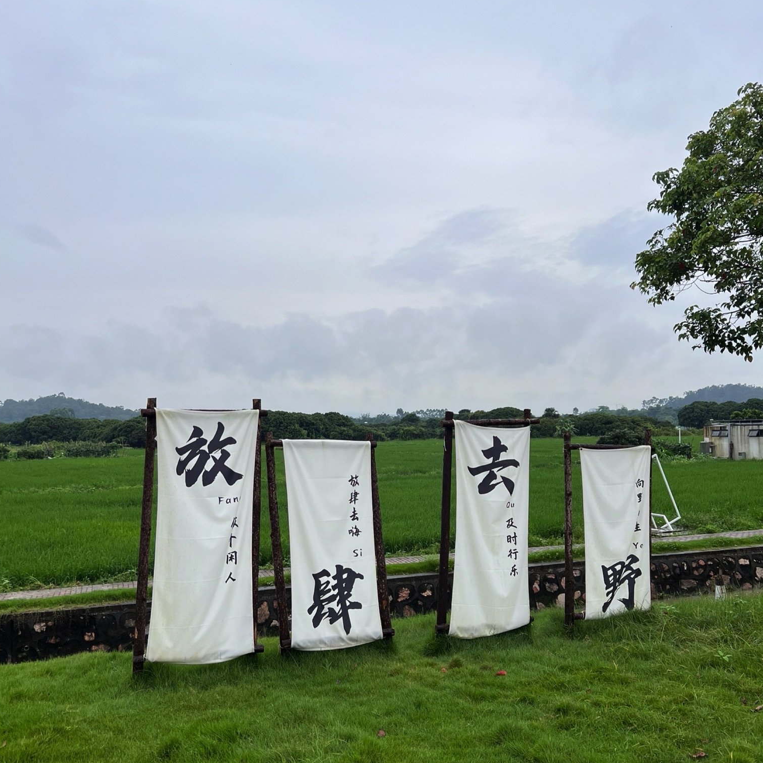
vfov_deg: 52.4
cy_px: 423
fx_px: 773
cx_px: 379
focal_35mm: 31
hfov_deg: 52.5
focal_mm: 5.7
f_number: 1.5
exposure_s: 1/3257
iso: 50
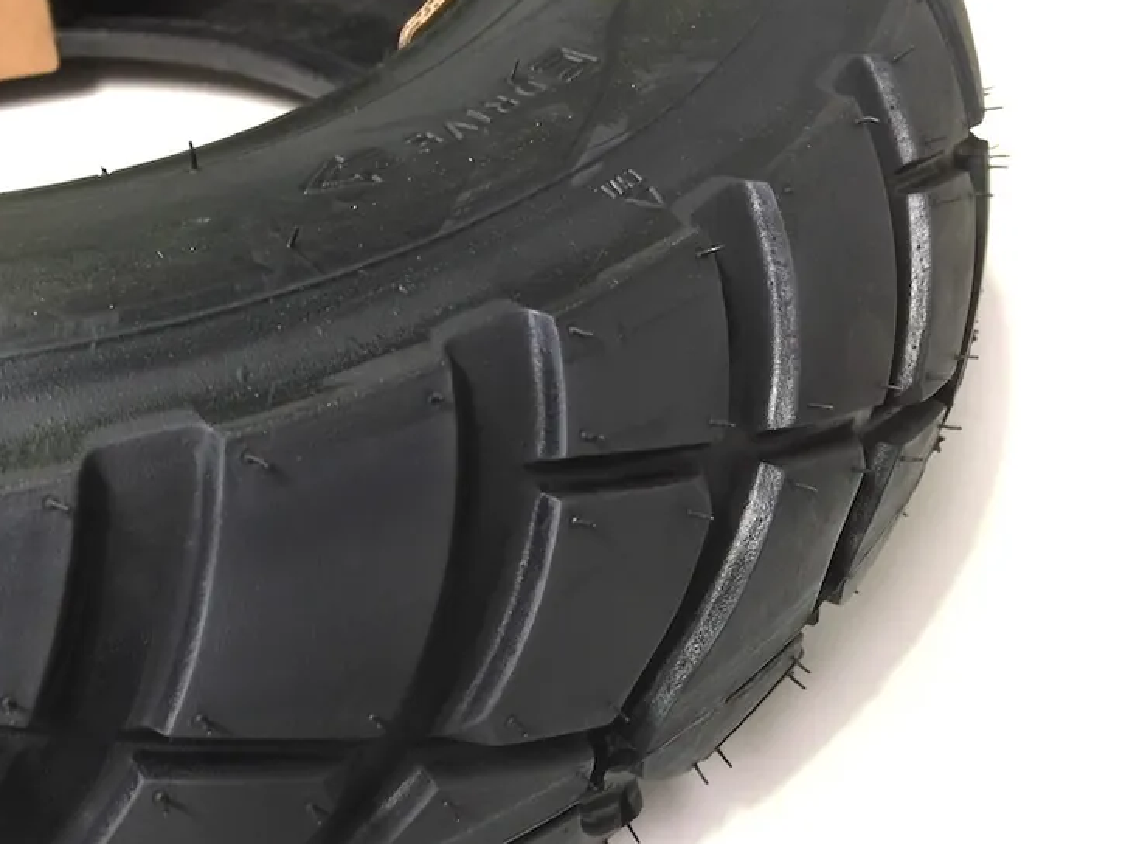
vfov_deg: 35.7
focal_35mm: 40
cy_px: 545
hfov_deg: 46.5
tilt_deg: -46.8
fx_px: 1300
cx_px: 447
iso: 40
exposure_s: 1/17
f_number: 2.2
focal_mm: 4.15
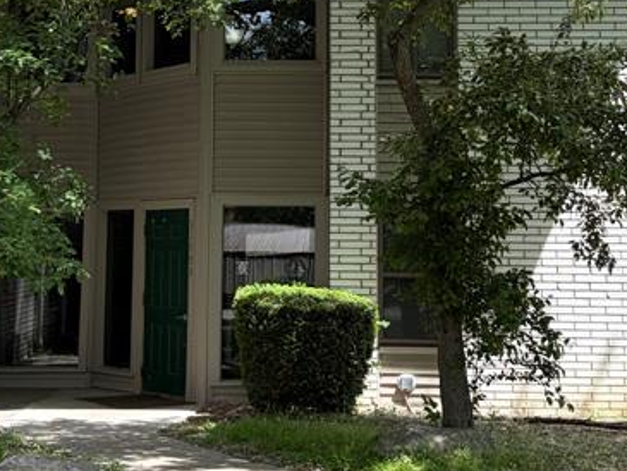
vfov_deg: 20.0
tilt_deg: +7.0
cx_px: 280
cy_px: 113
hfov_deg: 26.7
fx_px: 1323
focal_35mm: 73
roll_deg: +0.4
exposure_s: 1/1048
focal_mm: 5.96
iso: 64
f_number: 1.6
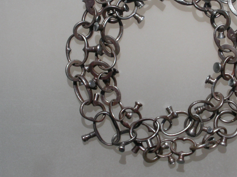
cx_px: 166
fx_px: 787
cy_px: 64
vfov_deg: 12.9
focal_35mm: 115
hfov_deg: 17.1
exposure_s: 1/455
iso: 100
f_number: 7.9
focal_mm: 16
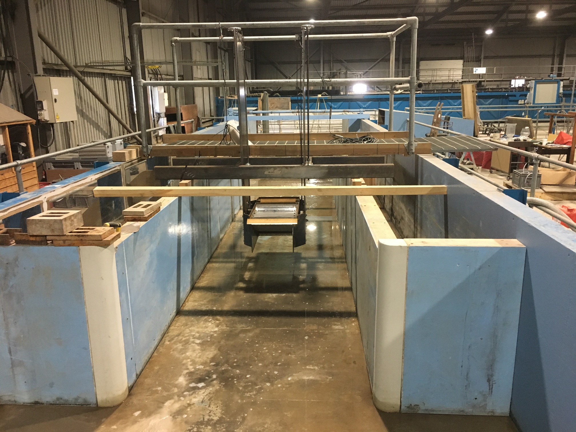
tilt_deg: -12.8
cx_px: 288
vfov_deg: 48.2
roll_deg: +1.1
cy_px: 216
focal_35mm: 29
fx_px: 483
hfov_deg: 61.7
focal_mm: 4.15
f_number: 2.2
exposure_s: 1/33
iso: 250
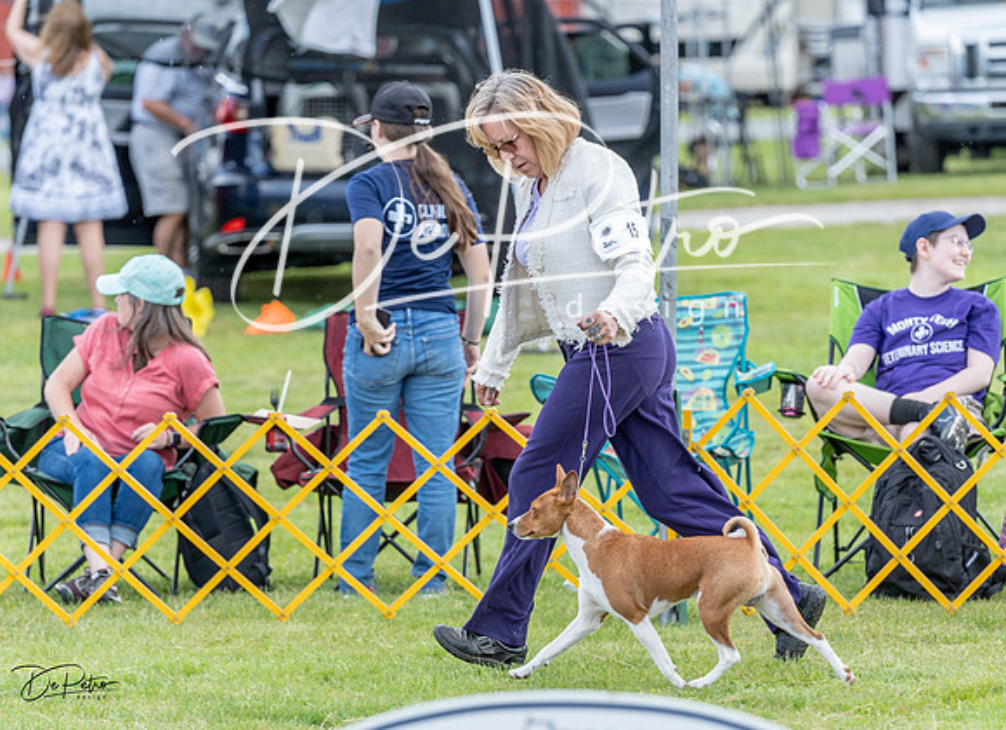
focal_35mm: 208
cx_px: 570
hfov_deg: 9.6
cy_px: 413
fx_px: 5985
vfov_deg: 7.0
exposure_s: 1/640
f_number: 4
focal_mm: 170
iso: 400
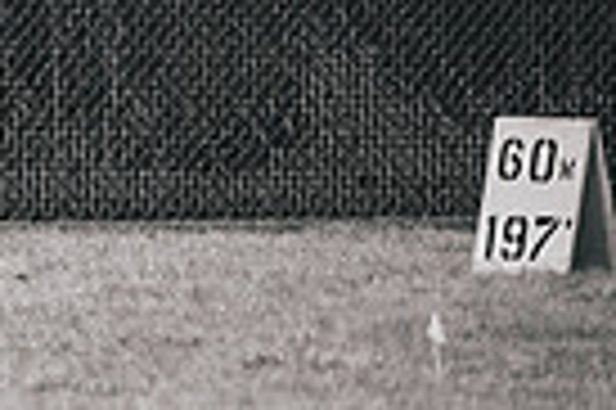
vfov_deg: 1.6
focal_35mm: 877
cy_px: -19
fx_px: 14988
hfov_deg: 2.3
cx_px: -552
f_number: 2.8
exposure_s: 1/8000
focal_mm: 200
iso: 320
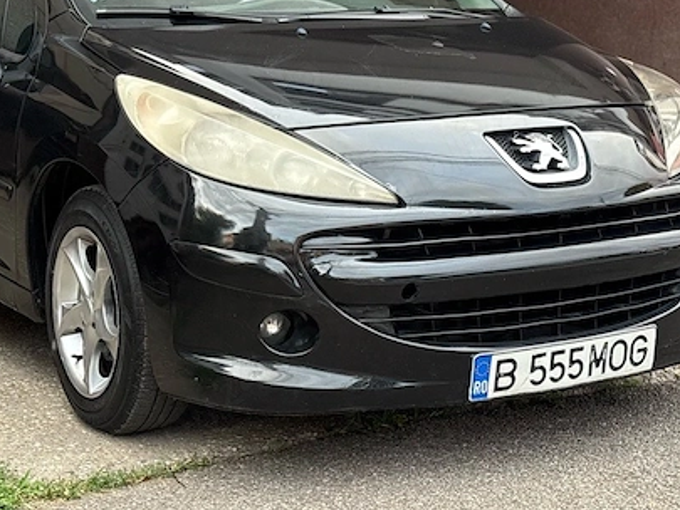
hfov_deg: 25.3
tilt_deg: -6.4
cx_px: 280
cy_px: 151
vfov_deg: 19.1
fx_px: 1513
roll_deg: -0.5
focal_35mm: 77
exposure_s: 1/60
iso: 125
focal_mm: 5.96
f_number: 1.6
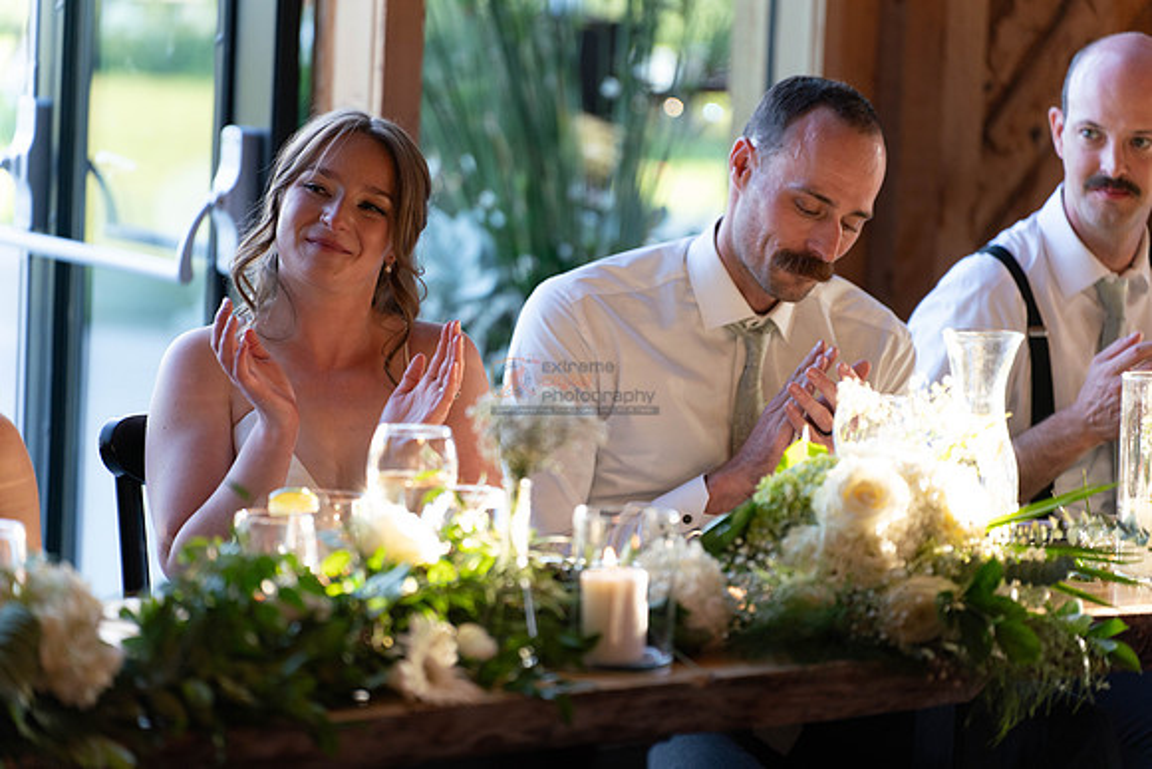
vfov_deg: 9.2
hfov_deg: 13.7
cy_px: 384
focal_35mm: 150
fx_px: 4801
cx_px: 576
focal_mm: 150
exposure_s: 1/400
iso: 1000
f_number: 2.8
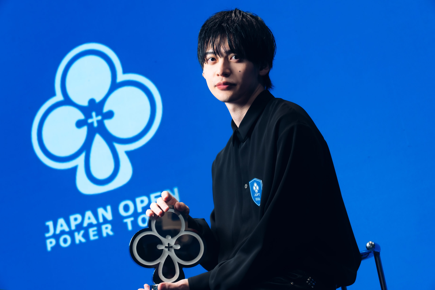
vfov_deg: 20.3
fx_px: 810
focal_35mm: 67
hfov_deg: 30.1
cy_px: 145
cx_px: 218
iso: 500
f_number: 6.3
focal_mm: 67
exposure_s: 1/50
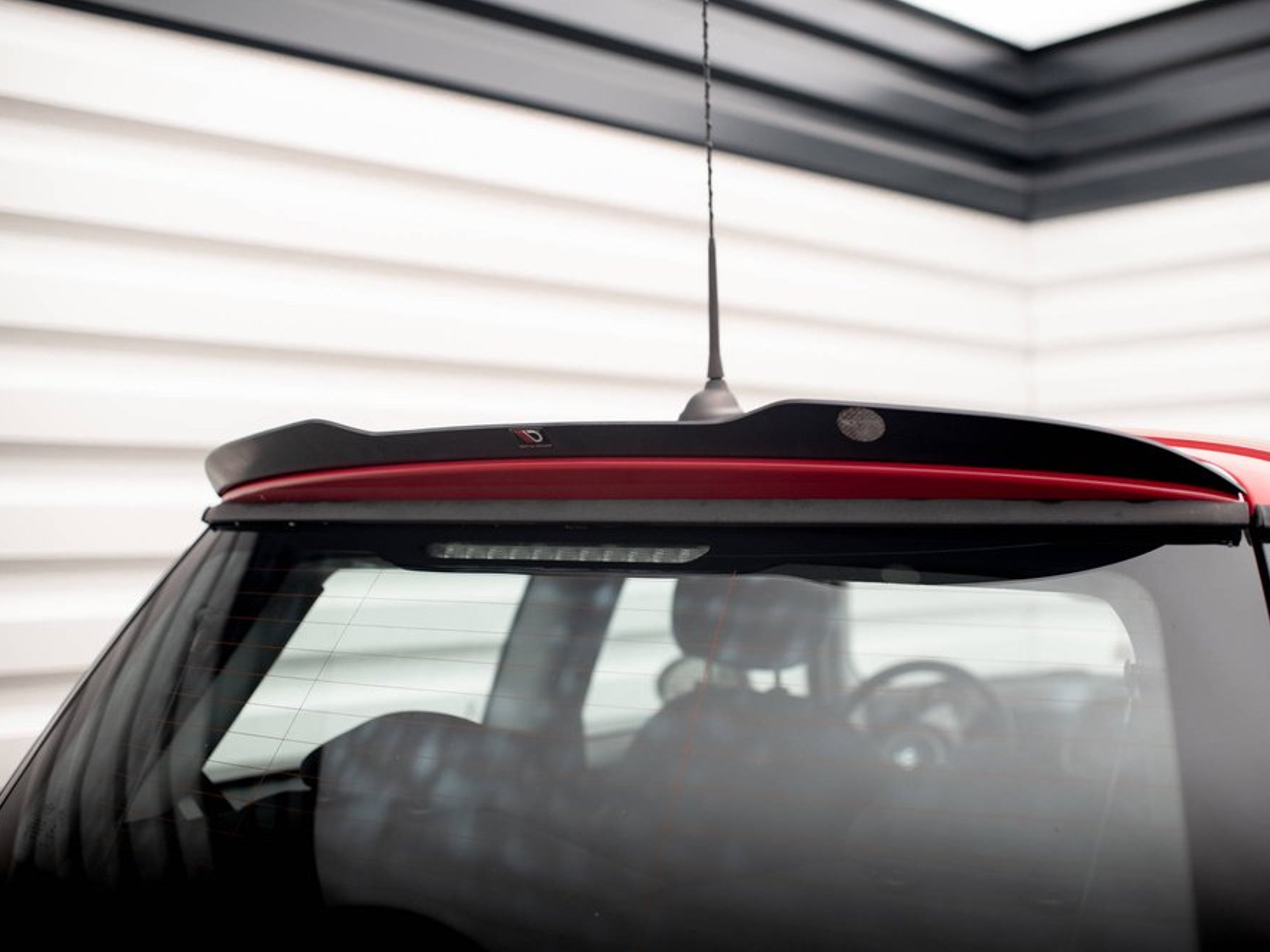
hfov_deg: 49.0
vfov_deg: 37.7
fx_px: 1394
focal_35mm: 38
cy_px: 475
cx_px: 679
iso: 1000
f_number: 2.5
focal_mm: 35
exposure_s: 1/125
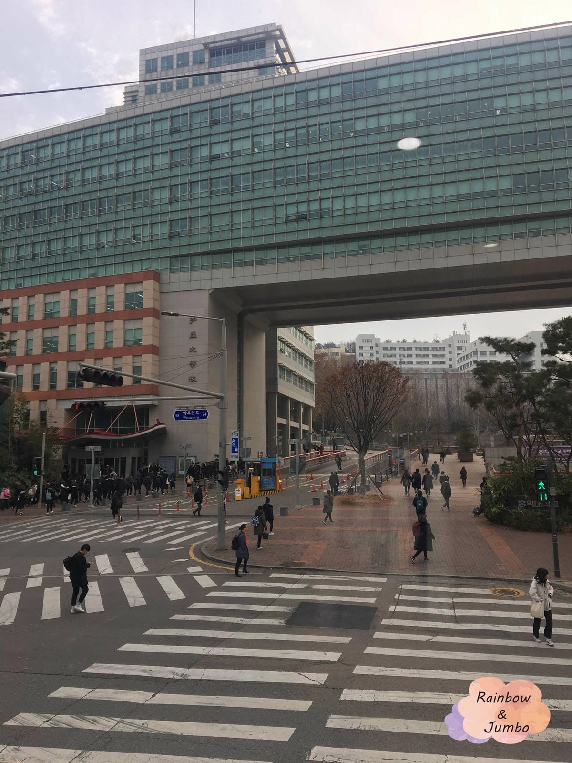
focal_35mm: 29
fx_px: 639
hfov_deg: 48.2
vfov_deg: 61.7
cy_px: 382
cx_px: 286
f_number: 2.2
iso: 25
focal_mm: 4.15
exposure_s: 1/400
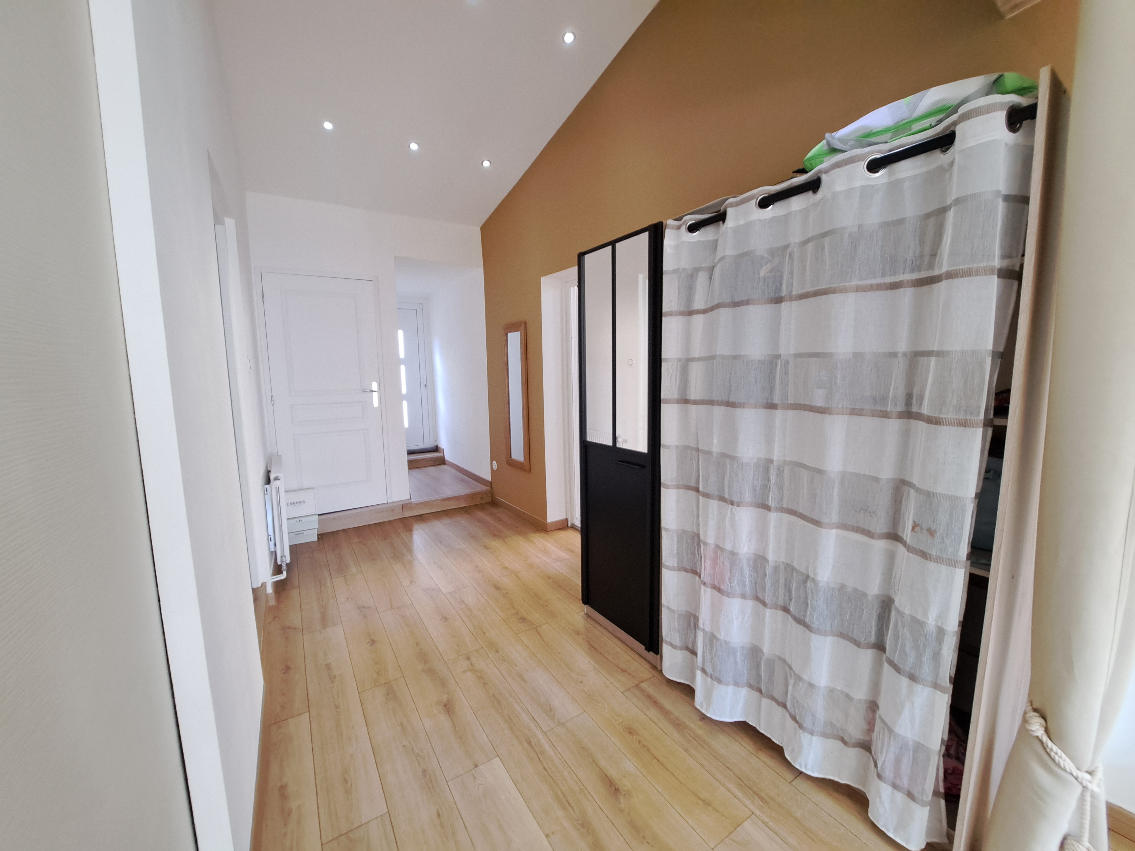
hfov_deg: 106.2
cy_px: 426
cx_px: 568
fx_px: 426
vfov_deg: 89.9
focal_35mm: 13
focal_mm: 1.74
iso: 200
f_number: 2.2
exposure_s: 1/33
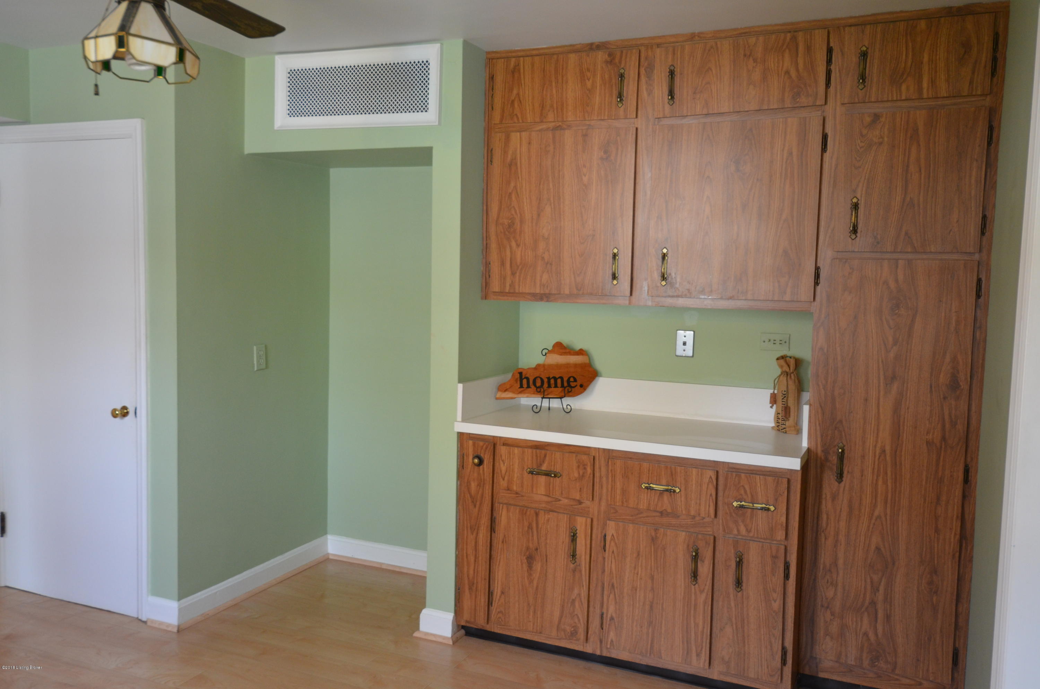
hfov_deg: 62.0
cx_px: 520
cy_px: 344
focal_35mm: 30
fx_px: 865
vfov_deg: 43.4
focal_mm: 20
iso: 800
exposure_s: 1/40
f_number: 4.5
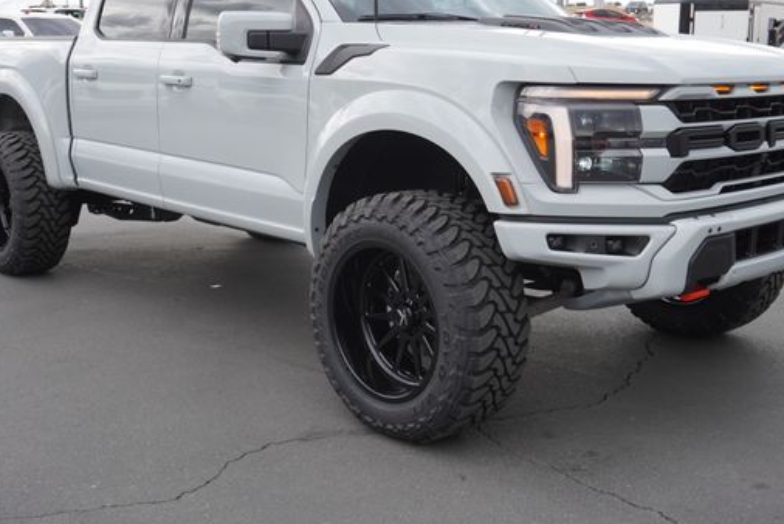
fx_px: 951
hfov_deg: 44.8
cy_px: 198
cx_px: 387
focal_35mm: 44
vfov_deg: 30.7
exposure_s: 1/100
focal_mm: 23
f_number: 5.6
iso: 100
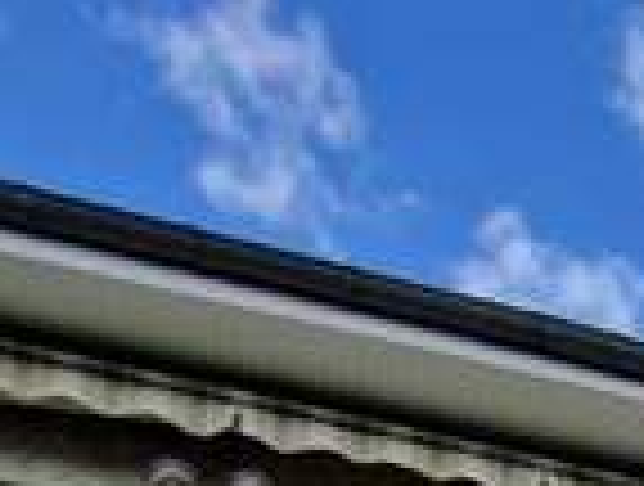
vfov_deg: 16.2
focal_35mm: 58
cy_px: 1076
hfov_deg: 28.6
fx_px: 1082
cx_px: 784
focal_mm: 2.2
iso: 50
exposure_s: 1/1616
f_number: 2.2
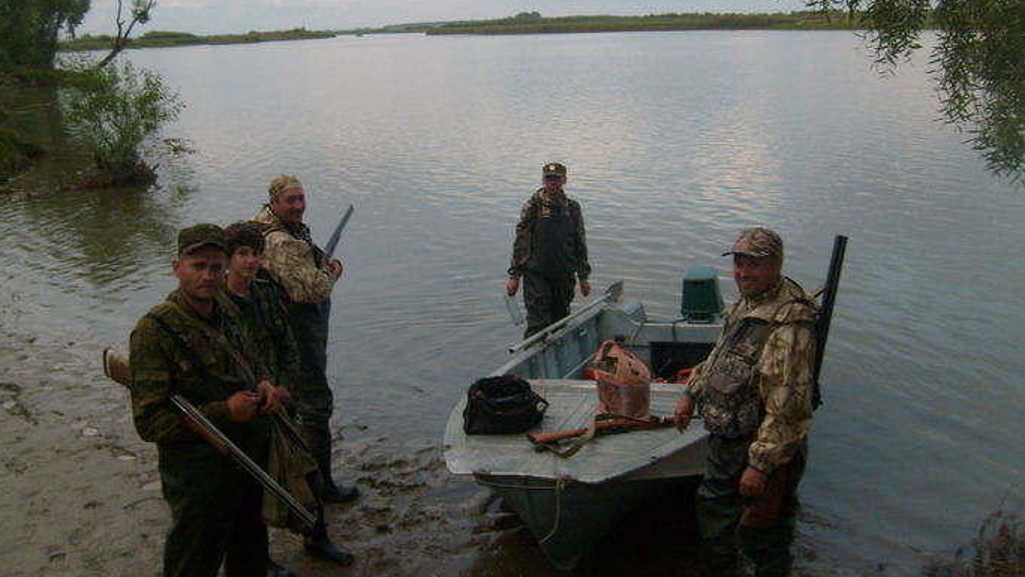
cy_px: 242
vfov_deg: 30.4
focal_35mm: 39
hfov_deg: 51.6
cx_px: 502
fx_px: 1060
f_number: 7.1
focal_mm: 5.8
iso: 80
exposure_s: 1/60
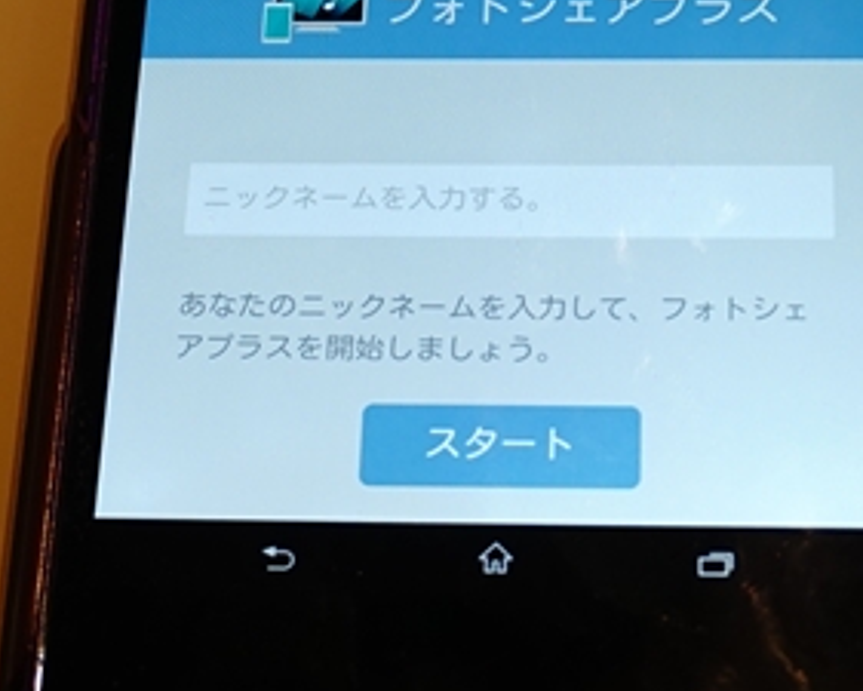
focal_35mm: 112
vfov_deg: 13.6
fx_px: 2862
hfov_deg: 17.1
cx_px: 491
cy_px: 63
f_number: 4.5
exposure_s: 1/60
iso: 500
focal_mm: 28
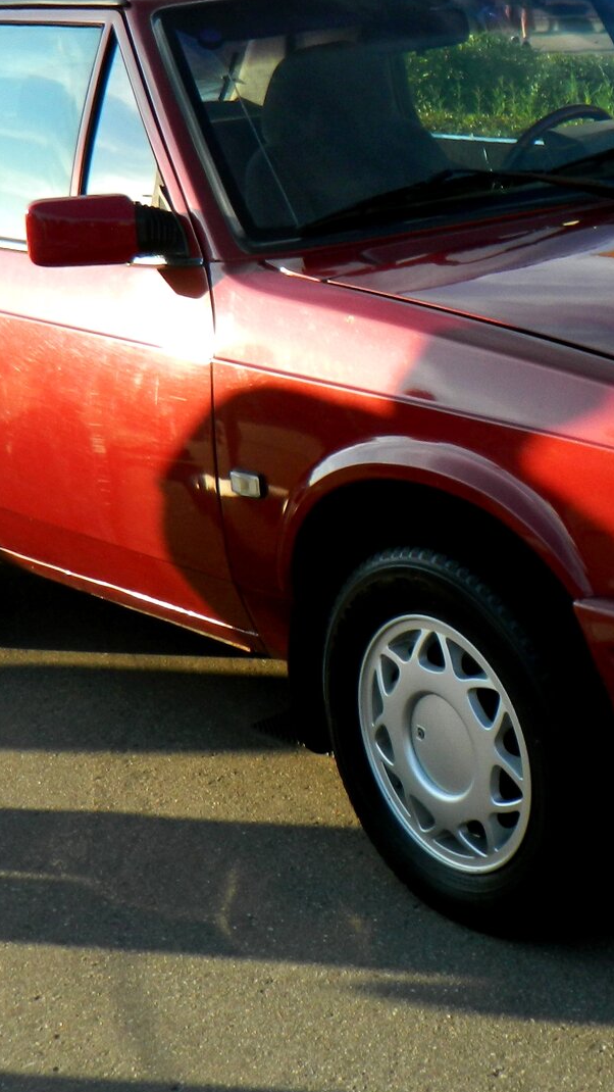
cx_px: 534
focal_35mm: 73
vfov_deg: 28.9
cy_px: 438
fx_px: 2113
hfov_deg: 16.4
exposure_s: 1/320
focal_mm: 6.2
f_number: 3.3
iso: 80
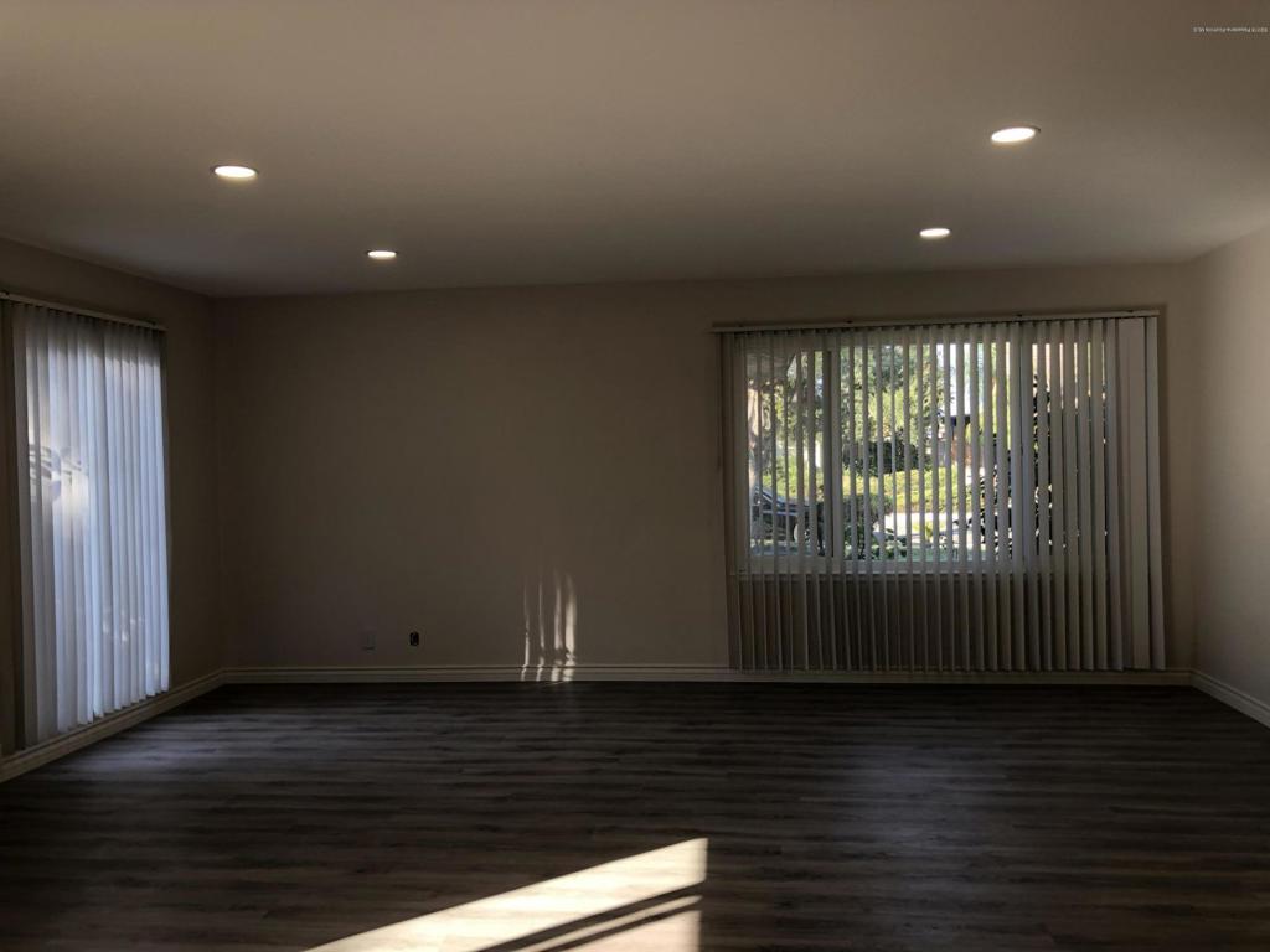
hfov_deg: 63.4
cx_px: 635
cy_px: 476
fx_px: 1027
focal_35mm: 28
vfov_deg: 49.7
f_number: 1.8
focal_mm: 4
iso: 50
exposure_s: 1/120
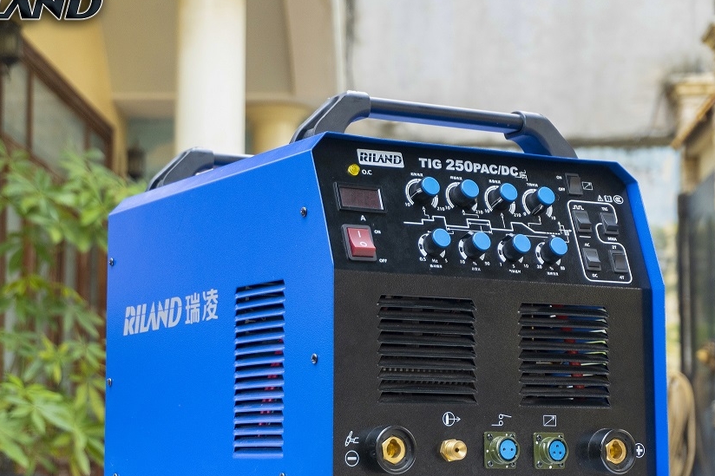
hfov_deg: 22.4
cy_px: 263
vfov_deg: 15.0
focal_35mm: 91
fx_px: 1807
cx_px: 349
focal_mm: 50
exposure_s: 1/160
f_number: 5.6
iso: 800
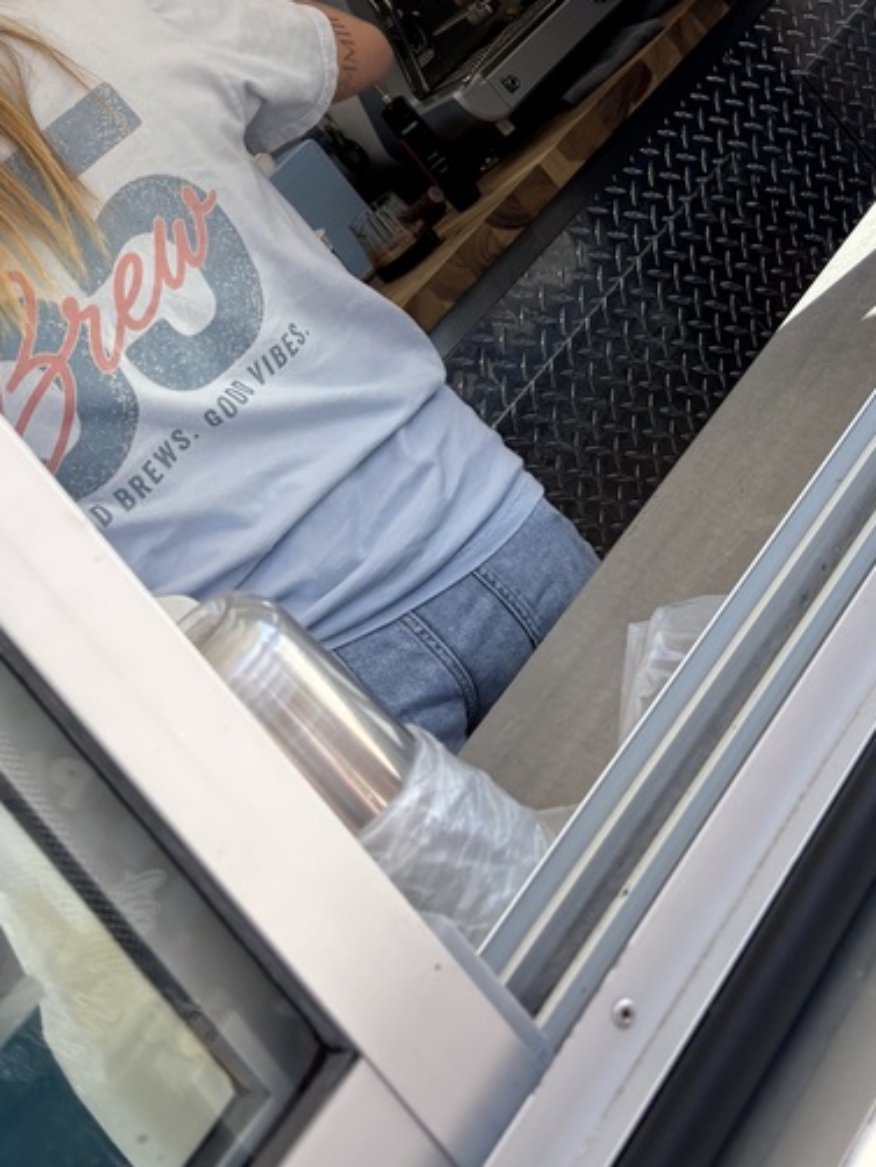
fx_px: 1787
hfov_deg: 27.5
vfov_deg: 33.5
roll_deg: +39.0
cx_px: 335
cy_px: 44
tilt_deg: -2.9
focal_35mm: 53
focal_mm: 5.96
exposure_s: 1/559
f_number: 1.6
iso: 50
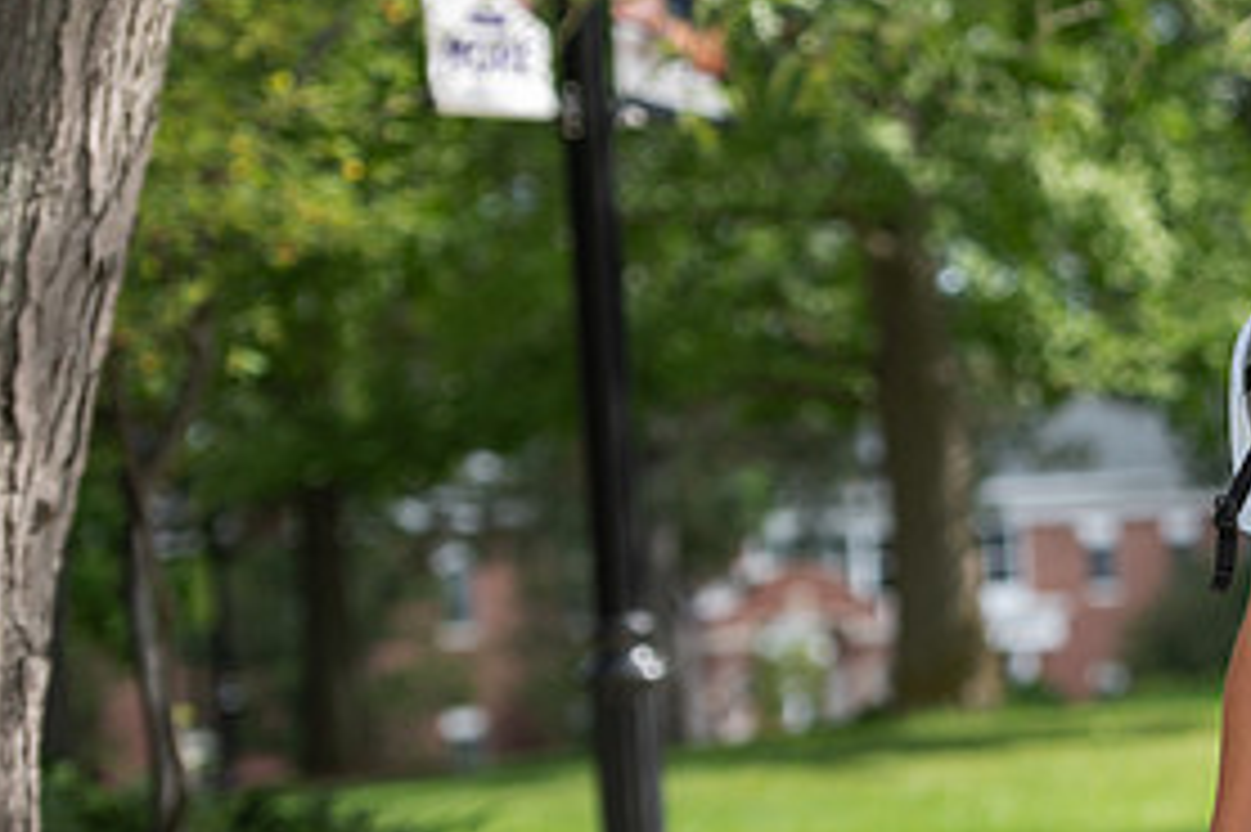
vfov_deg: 6.4
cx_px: 1242
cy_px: 304
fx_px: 7397
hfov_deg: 9.6
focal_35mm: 213
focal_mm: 102
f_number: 3.2
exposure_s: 1/320
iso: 80
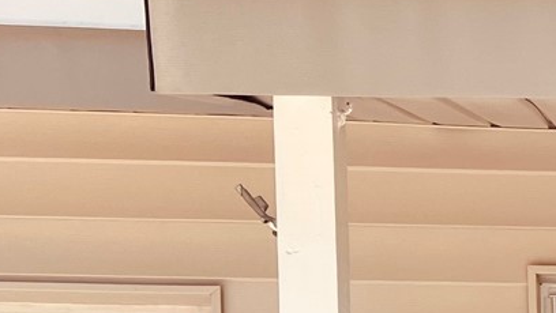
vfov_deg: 9.9
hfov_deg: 17.4
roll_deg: +1.9
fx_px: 1637
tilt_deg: -0.1
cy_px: 690
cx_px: 833
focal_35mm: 111
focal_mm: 5.1
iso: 50
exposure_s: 1/2179
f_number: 1.6
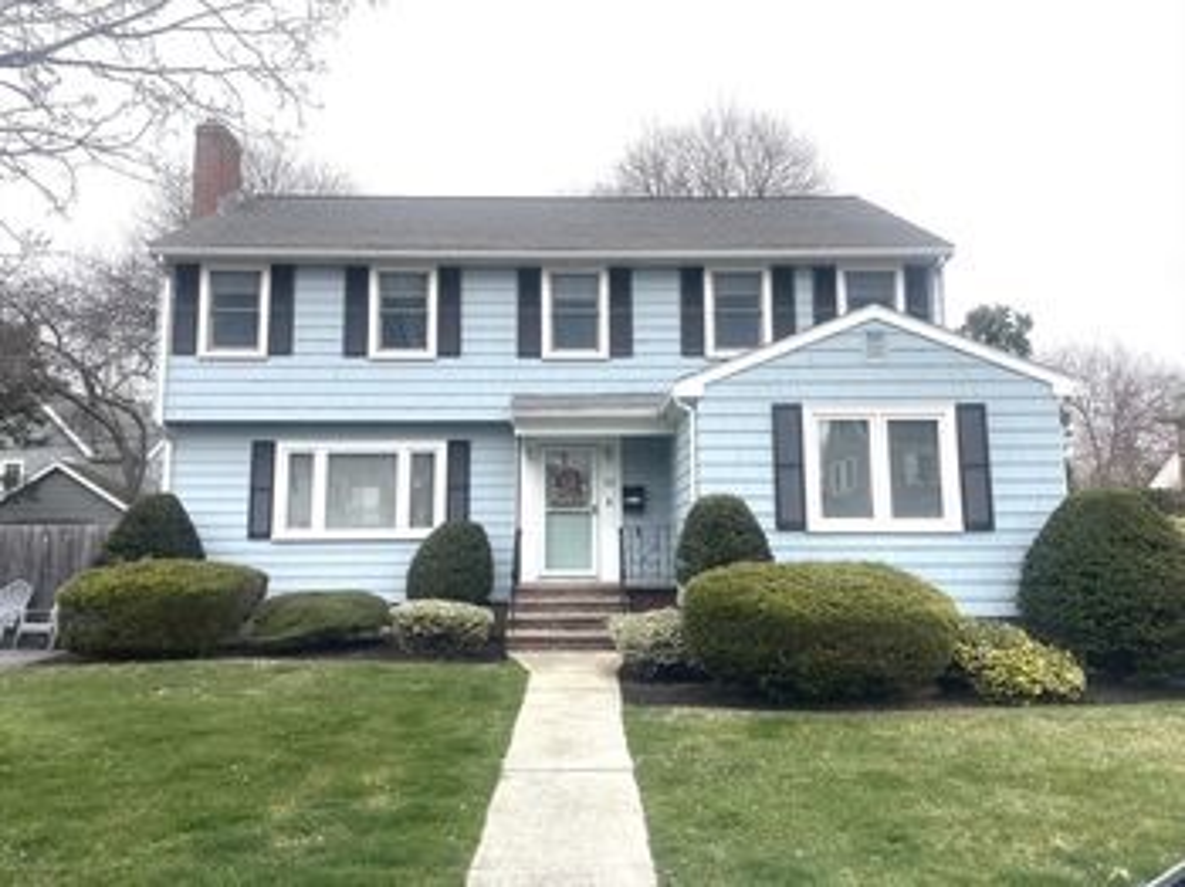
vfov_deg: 53.0
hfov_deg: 67.3
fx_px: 889
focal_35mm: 26
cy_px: 444
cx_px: 592
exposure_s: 1/427
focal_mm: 4.2
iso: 32
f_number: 1.6
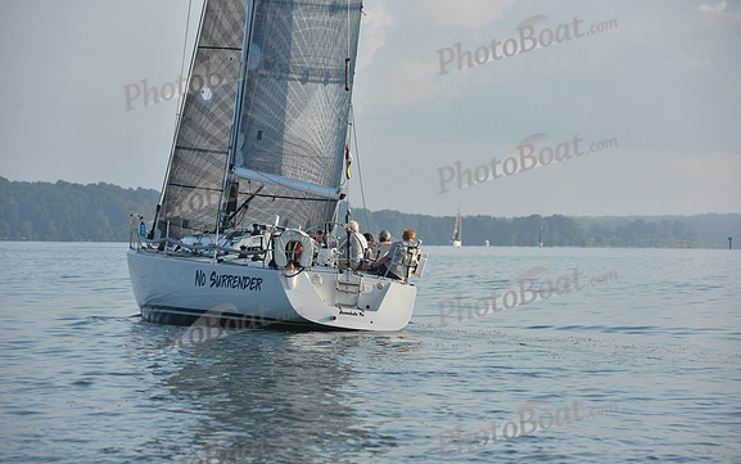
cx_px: 371
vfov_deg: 6.4
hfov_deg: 10.2
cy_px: 245
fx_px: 4141
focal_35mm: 205
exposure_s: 1/800
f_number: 9
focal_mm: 200
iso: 320
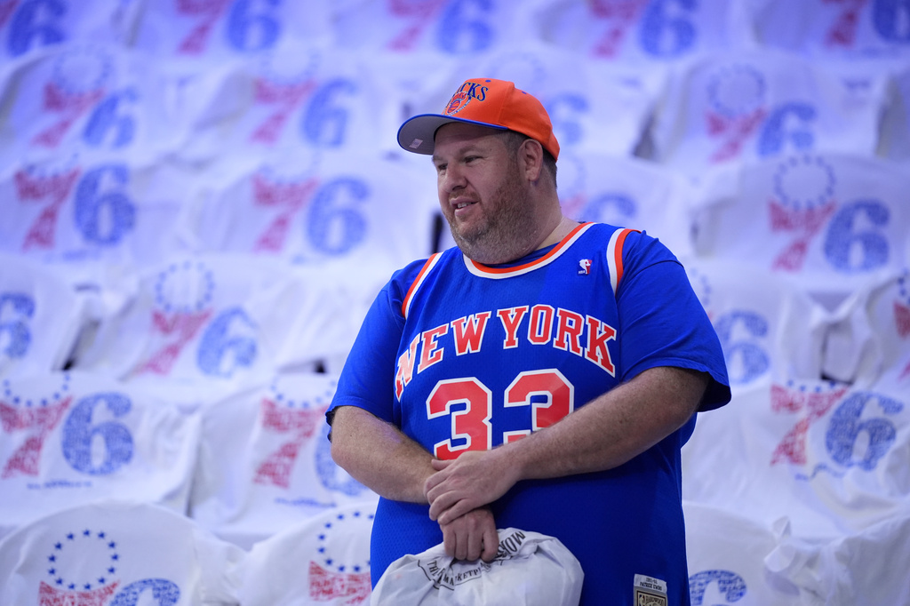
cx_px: 455
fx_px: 7580
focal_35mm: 300
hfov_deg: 6.9
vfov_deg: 4.6
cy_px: 303
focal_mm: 300
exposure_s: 1/640
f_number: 2.8
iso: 3200
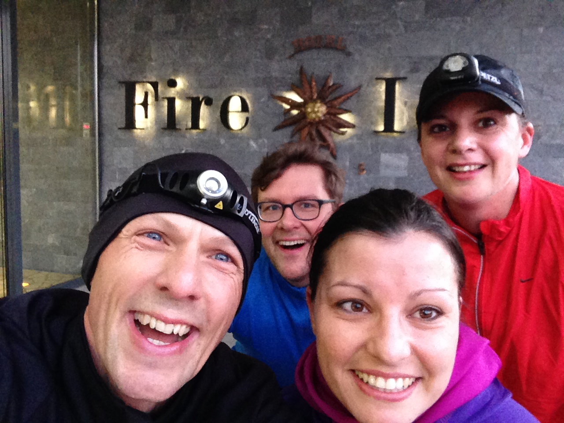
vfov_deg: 40.7
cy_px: 212
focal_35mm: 35
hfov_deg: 52.6
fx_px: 570
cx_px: 282
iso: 250
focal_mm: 2.18
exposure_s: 1/15
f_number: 2.4
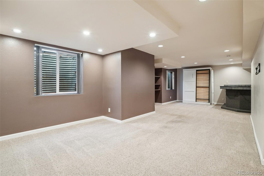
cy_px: 88
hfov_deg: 95.0
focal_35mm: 16
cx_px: 132
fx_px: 121
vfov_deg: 72.0
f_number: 8
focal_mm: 11
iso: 800
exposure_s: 1/10
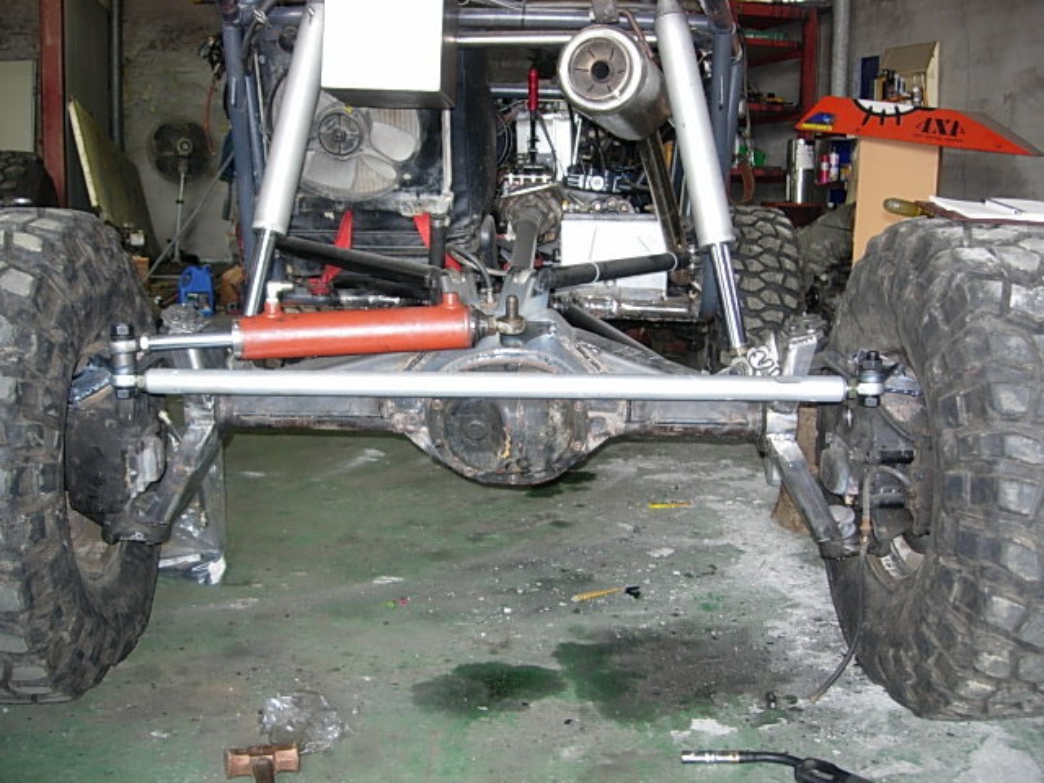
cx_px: 522
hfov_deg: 49.0
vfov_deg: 37.7
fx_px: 1146
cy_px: 392
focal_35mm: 38
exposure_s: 1/34.8
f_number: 2.8
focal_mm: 7.8
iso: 86
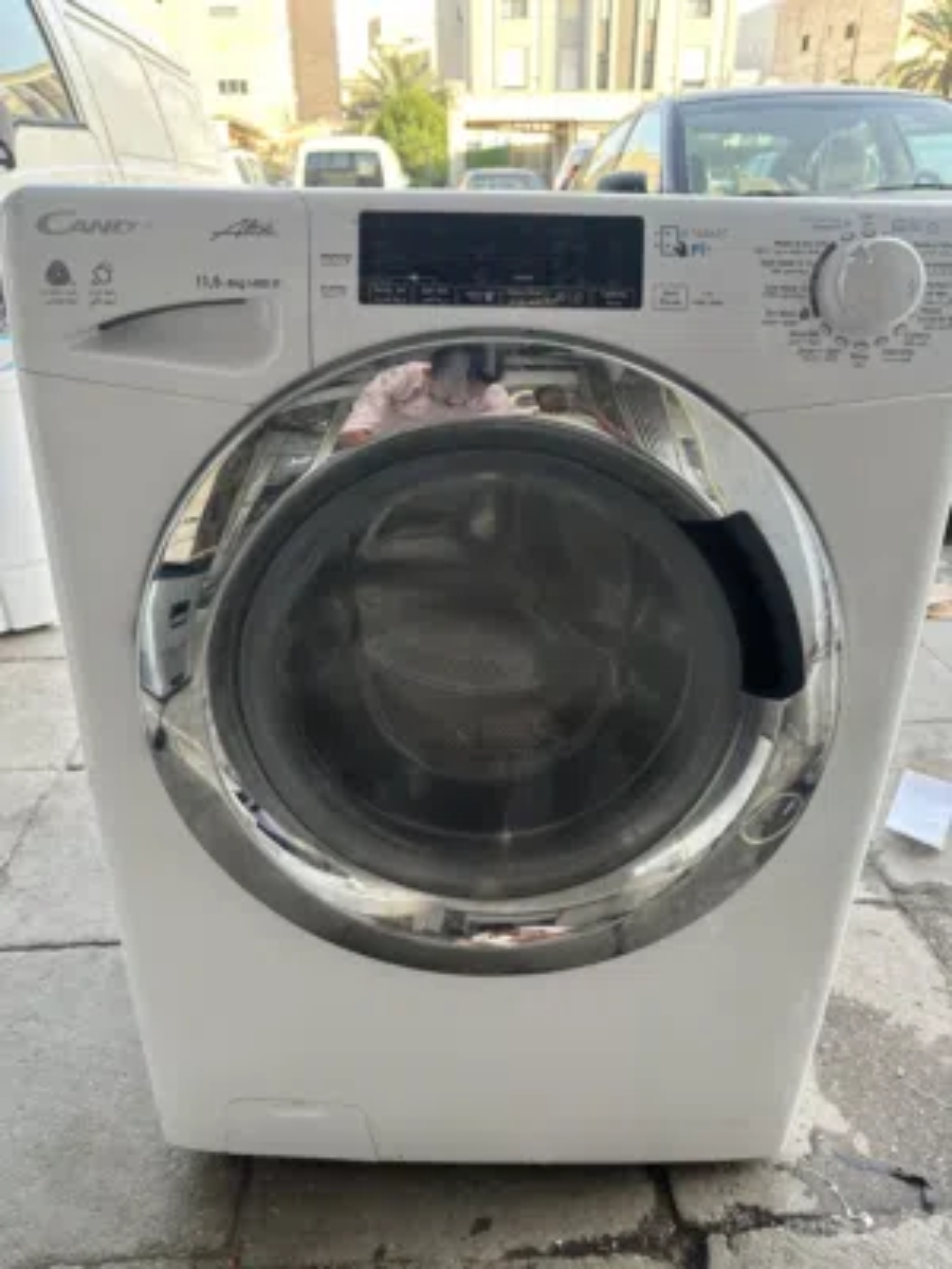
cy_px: 634
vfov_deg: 71.6
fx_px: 880
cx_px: 476
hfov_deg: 56.8
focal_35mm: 24
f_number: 1.78
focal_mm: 6.86
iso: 100
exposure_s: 1/137
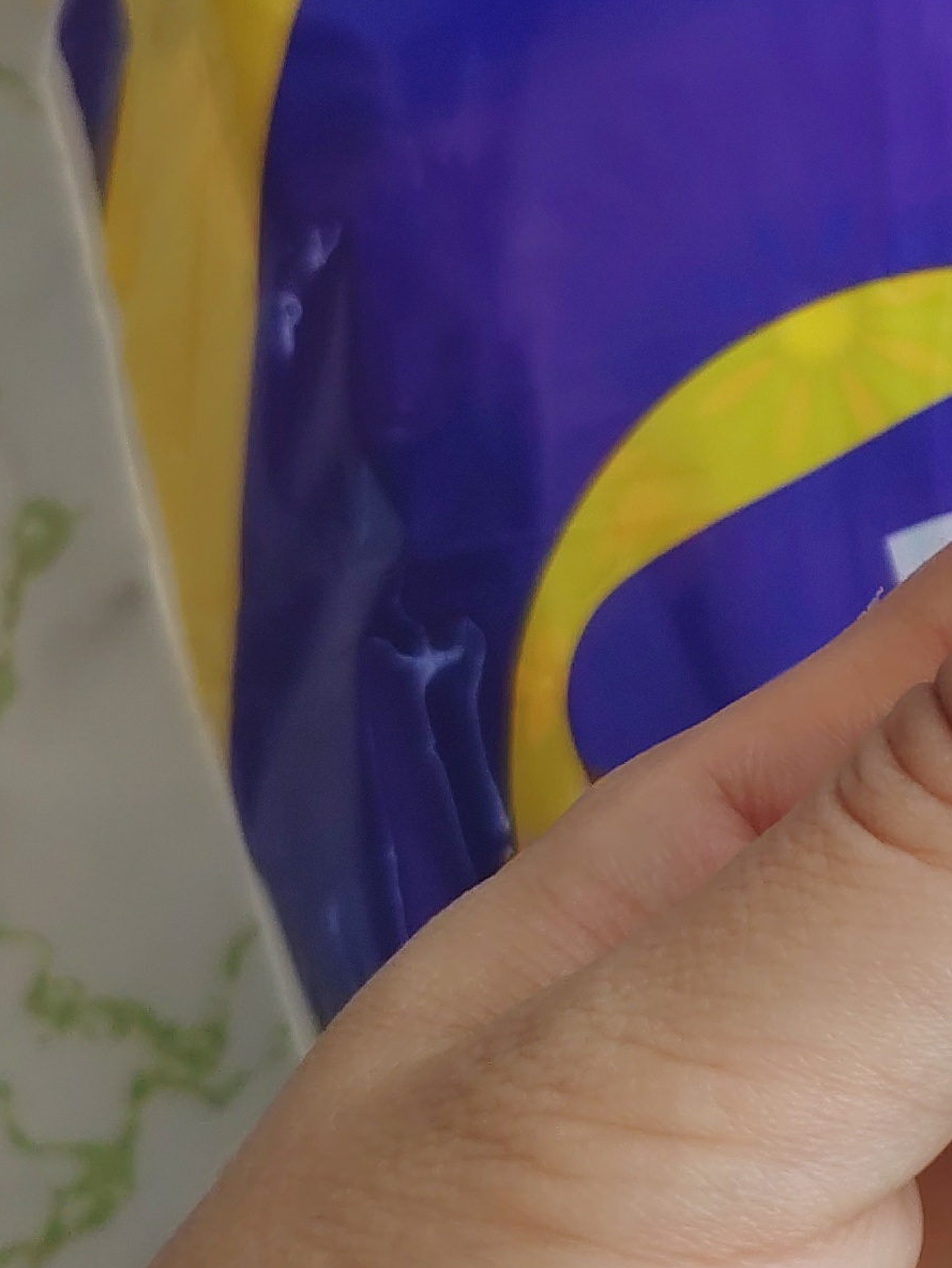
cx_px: 1596
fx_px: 2970
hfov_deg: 16.0
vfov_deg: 23.9
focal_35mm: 81
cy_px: 347
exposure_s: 1/100
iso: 169
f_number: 1.75
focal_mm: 5.25
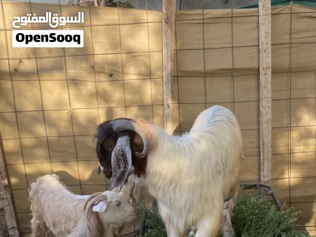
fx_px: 237
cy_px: 118
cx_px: 158
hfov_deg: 67.3
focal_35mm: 26
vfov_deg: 53.1
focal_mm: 4.25
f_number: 1.8
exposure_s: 1/121
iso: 40
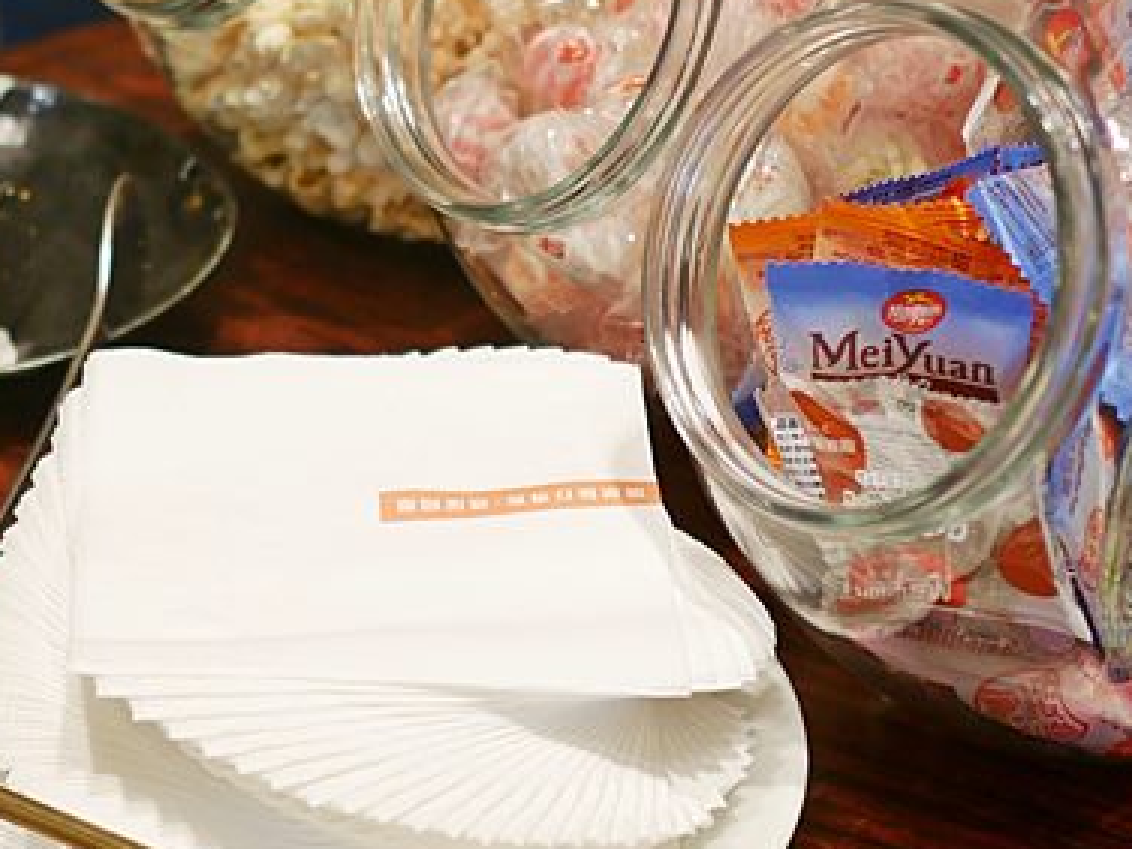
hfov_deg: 14.8
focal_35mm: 133
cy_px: 74
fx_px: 4349
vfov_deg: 11.1
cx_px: 367
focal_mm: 25
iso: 200
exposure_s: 1/80
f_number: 1.8
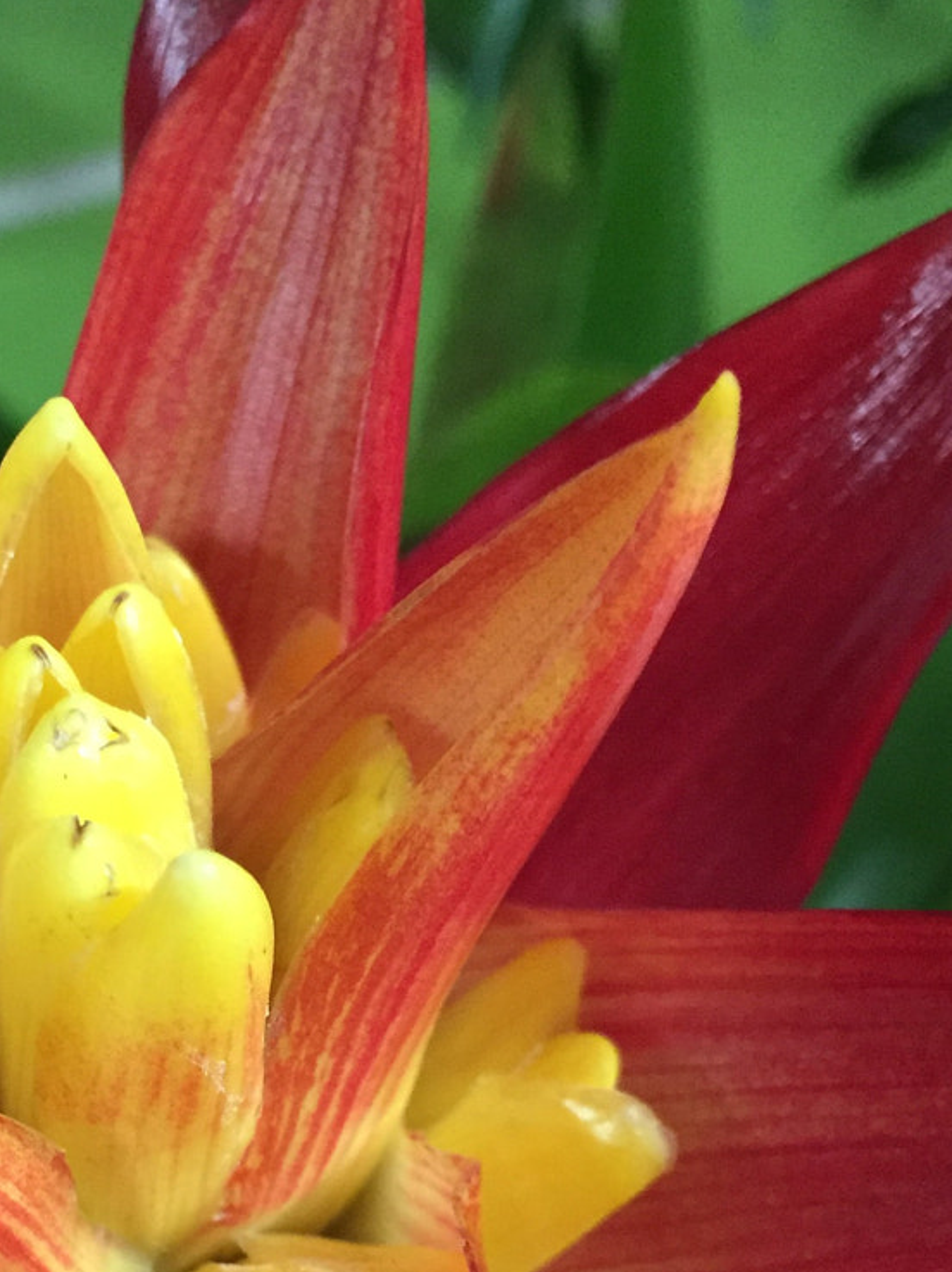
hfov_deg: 22.8
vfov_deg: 29.9
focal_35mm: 63
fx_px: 2312
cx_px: 138
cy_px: 1036
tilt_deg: -46.4
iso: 250
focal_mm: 4.15
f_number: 2.2
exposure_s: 1/17
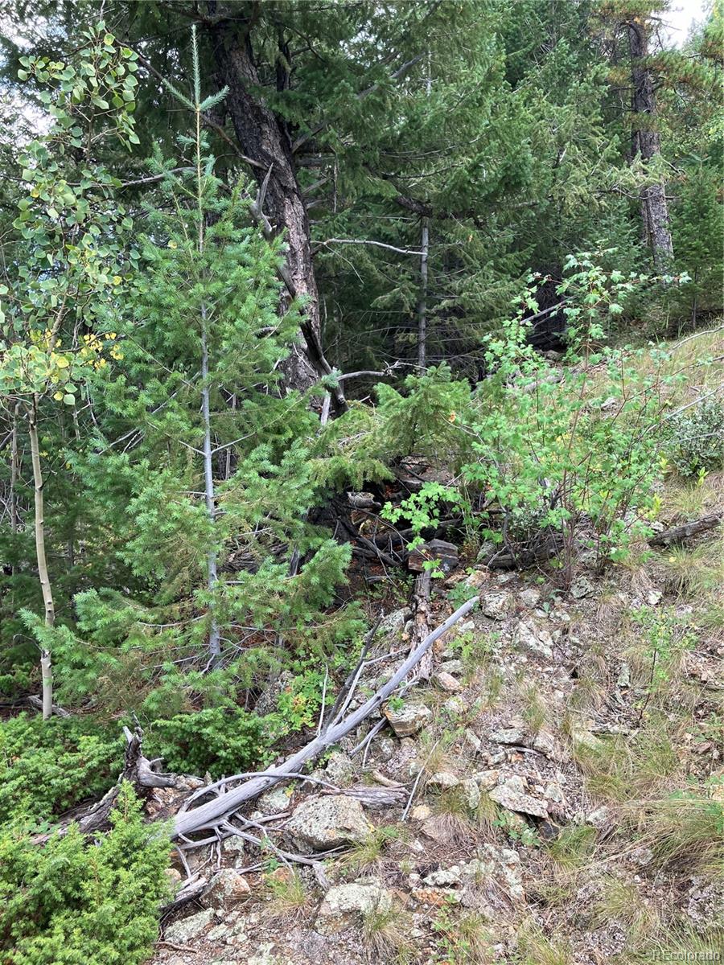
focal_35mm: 28
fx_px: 781
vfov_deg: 63.4
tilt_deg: -3.6
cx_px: 362
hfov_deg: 49.7
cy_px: 482
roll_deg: +2.3
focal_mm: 3.99
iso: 25
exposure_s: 1/121
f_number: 1.8
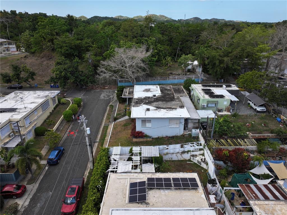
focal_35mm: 24
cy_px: 108
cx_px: 144
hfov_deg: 71.6
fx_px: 199
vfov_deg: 56.7
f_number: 2.8
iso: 110
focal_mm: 12.29
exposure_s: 1/15
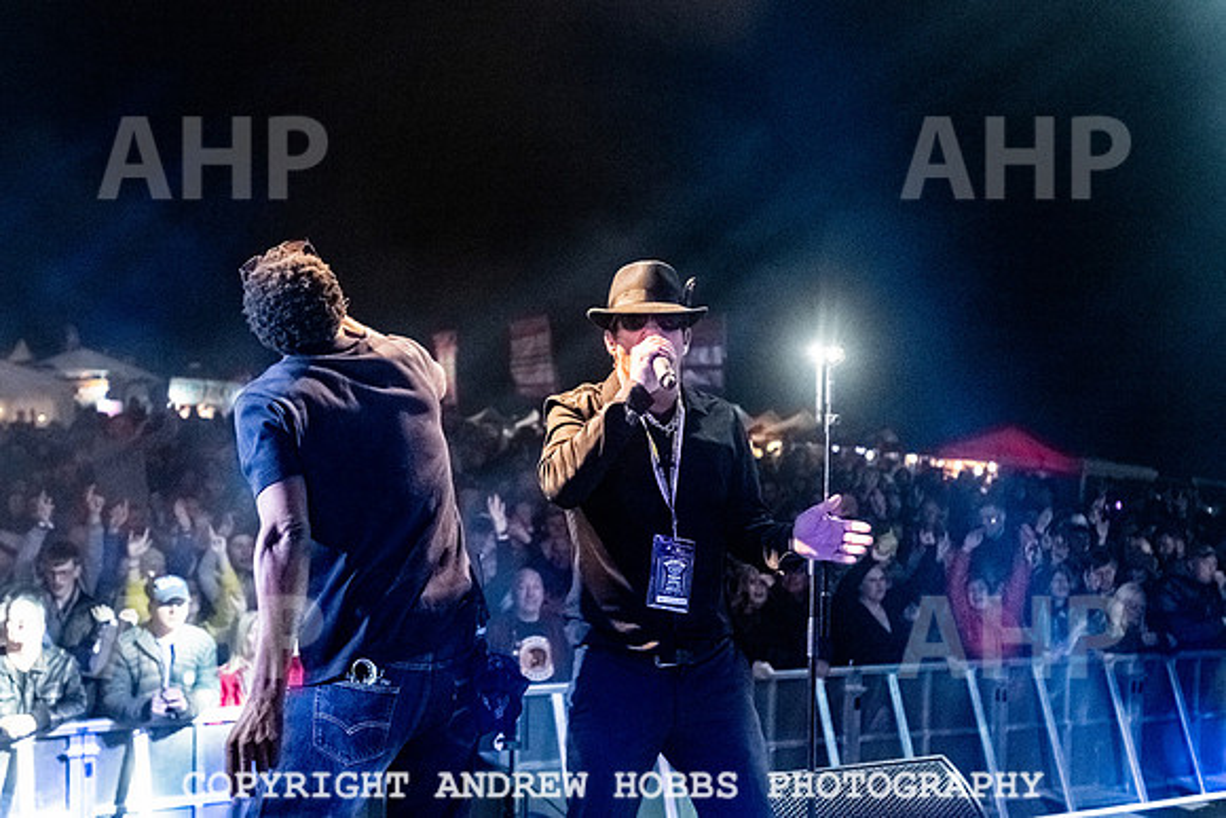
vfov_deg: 28.3
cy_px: 400
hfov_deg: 41.3
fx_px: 1624
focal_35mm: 48
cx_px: 570
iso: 8000
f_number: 4
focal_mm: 35
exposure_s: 1/400
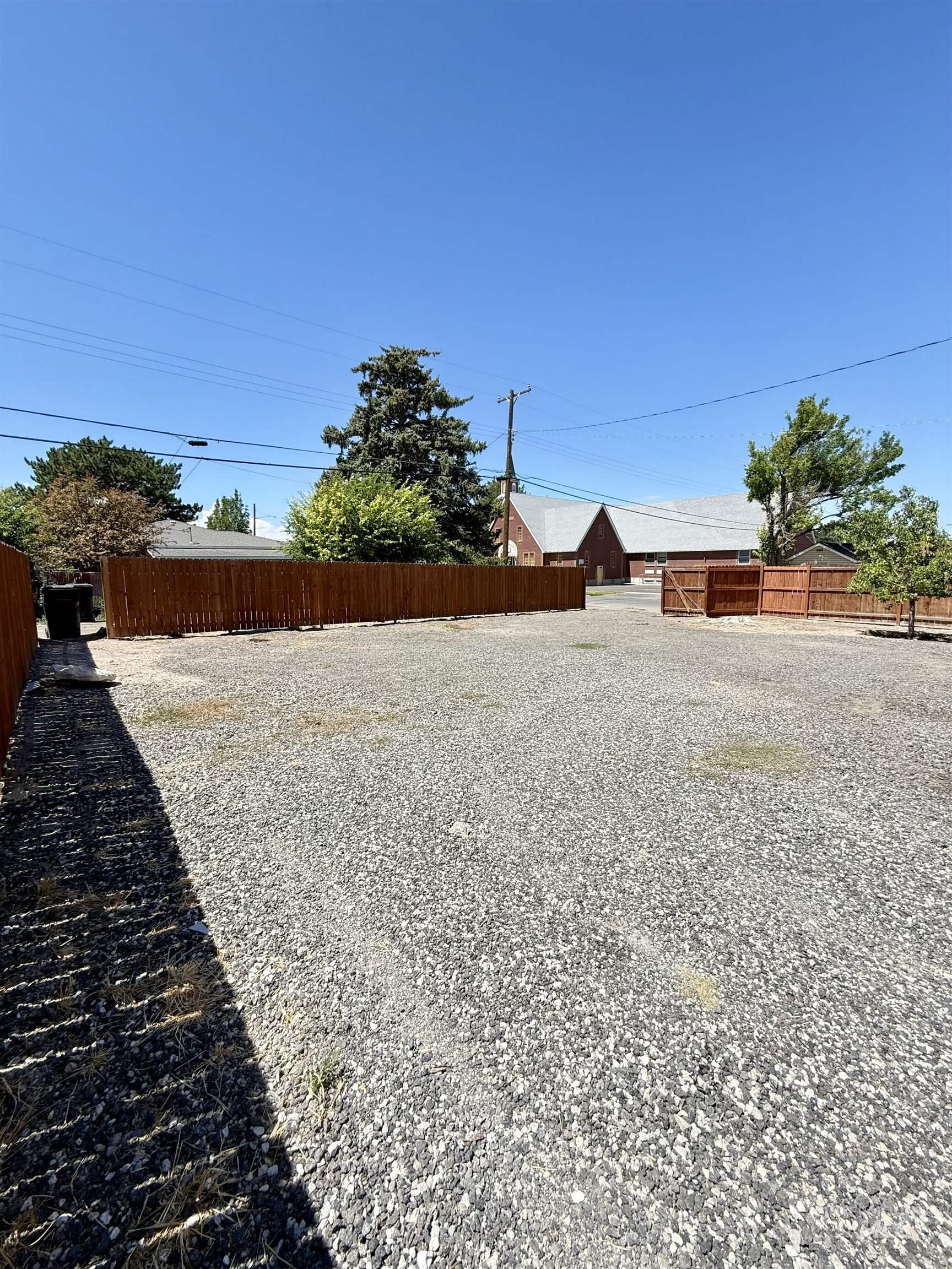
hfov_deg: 85.7
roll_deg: +0.7
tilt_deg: -8.4
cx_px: 476
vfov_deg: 102.1
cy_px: 634
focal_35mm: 14
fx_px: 513
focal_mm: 2.22
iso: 50
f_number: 2.2
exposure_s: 1/985
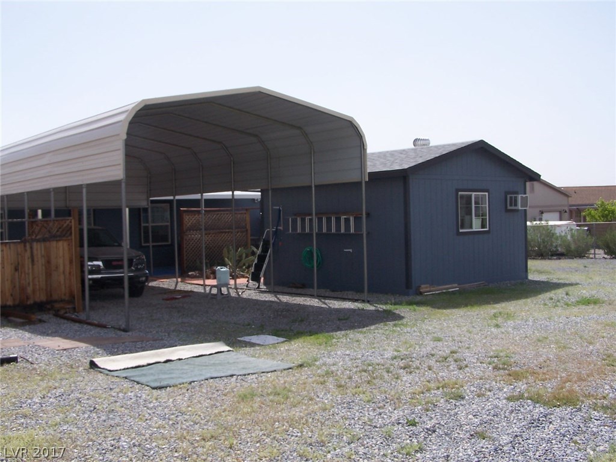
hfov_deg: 49.0
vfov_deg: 37.7
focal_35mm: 38
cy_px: 231
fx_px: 676
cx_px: 308
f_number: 5.6
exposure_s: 1/500
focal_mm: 6.3
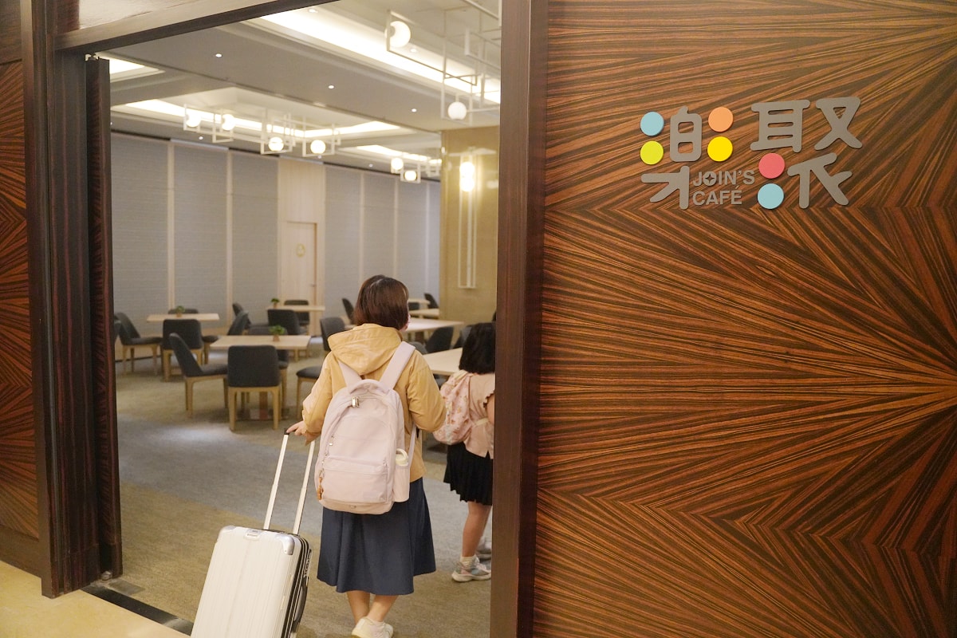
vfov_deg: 46.4
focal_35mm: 28
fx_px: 744
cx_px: 478
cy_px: 319
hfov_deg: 65.5
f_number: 2.8
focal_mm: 28
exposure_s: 1/160
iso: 5000
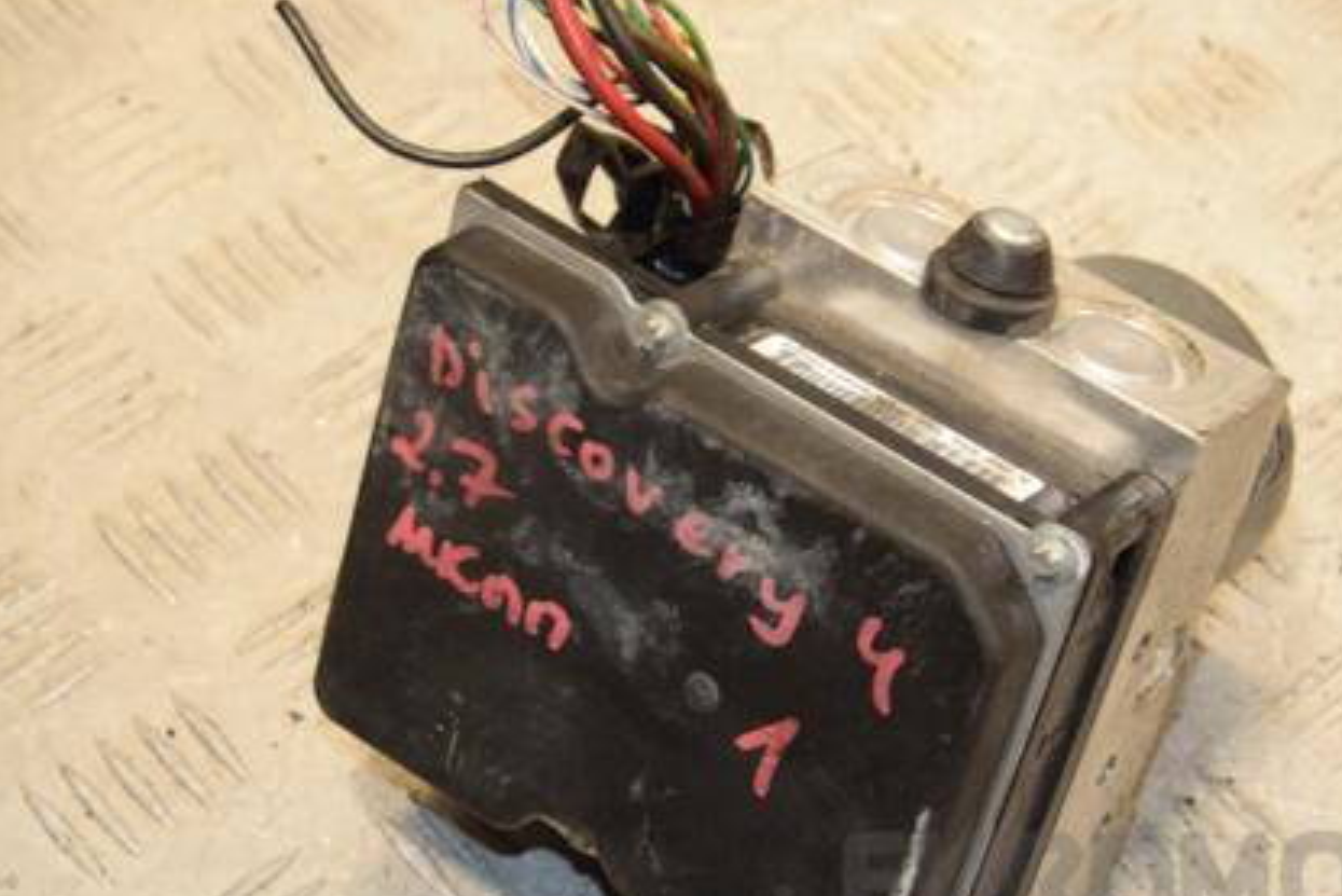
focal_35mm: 104
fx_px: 3878
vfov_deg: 13.2
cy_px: 450
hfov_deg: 19.6
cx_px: 783
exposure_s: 1/200
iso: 800
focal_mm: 48
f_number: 7.1
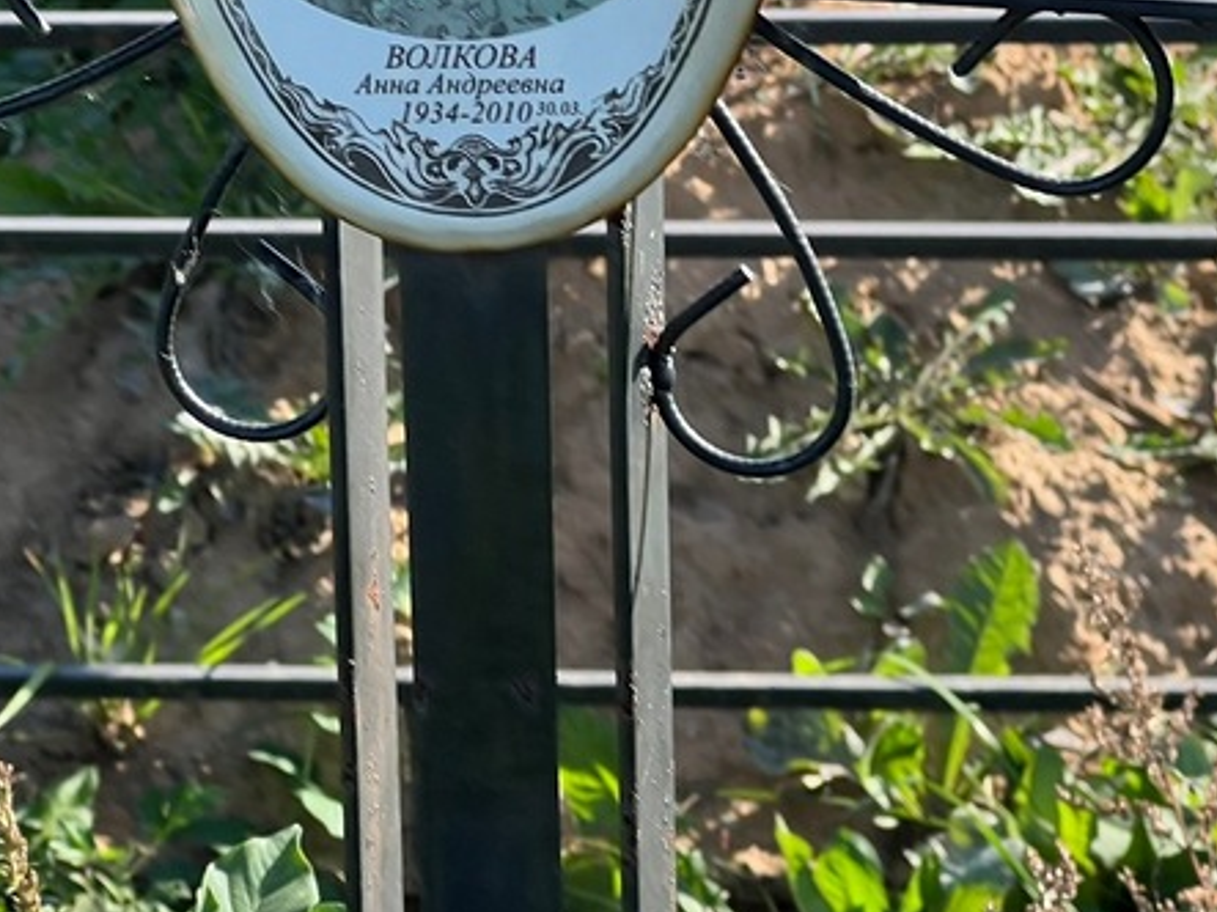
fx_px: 4886
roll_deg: -1.0
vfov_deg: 10.6
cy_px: 258
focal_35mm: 139
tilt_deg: -24.7
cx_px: 731
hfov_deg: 14.2
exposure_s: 1/207
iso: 32
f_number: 2.8
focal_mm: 9
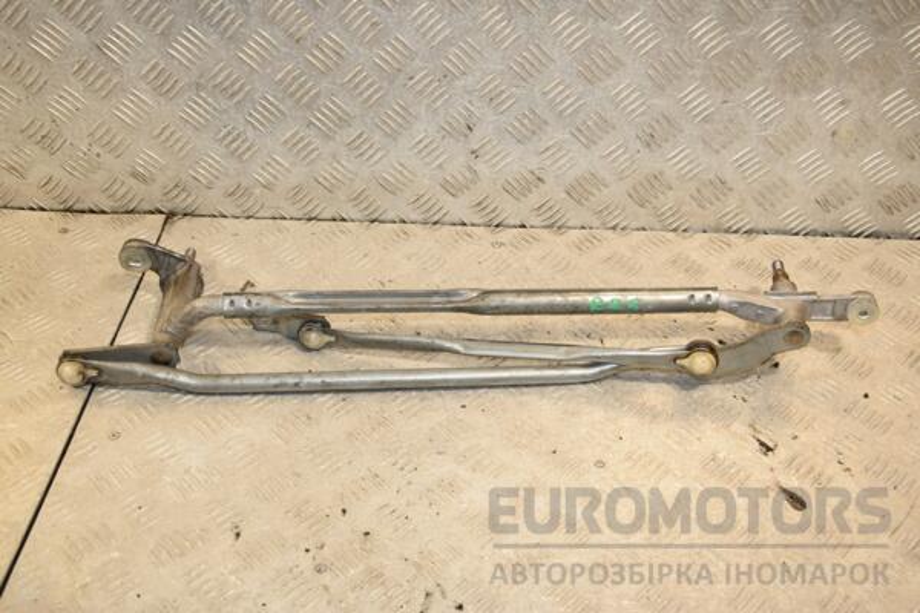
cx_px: 460
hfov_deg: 49.6
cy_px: 306
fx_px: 997
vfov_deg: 34.2
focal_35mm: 39
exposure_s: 1/200
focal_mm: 26
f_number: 7.1
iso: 800
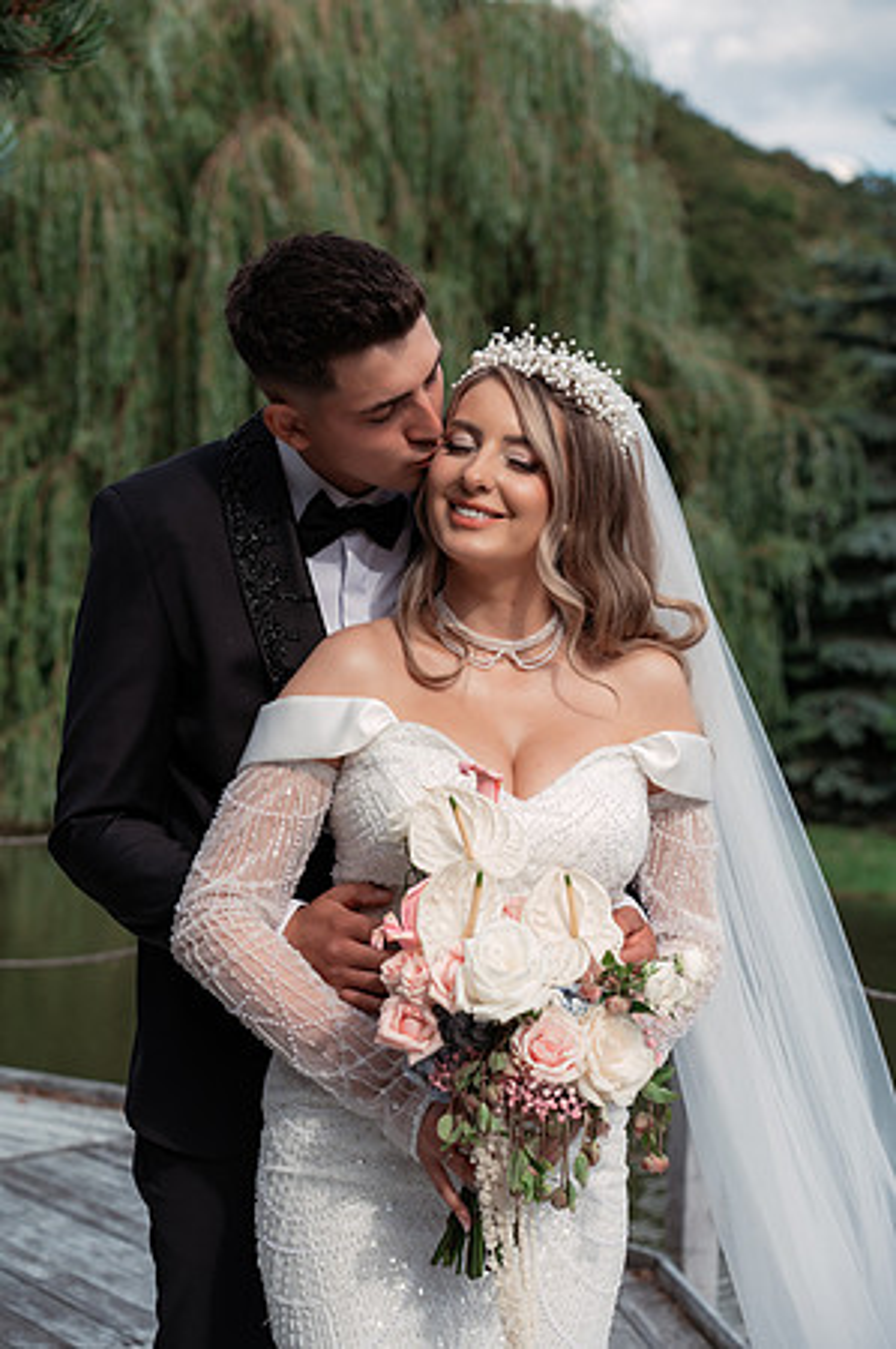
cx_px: 448
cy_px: 674
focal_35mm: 75
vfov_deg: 27.0
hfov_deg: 18.1
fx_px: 2806
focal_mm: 75
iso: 160
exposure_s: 1/500
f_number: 5
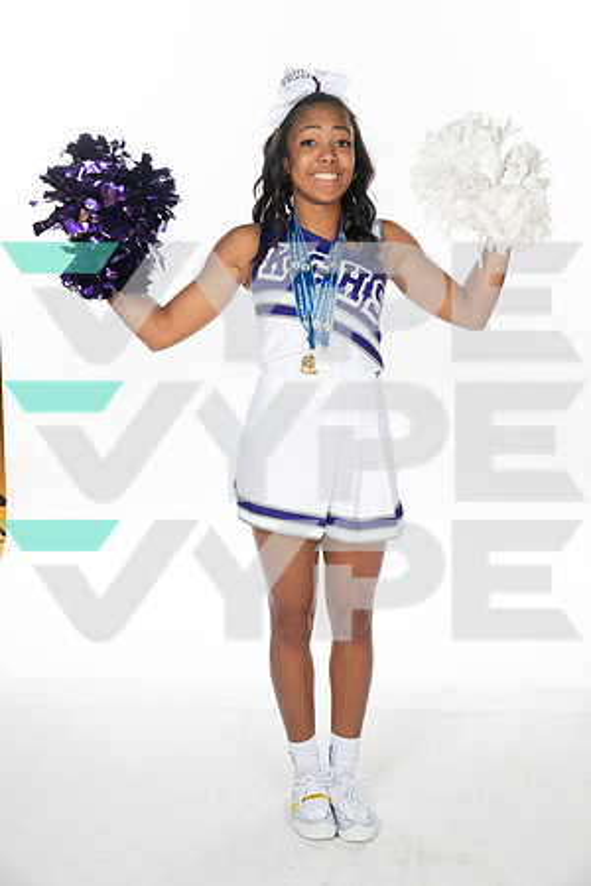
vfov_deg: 36.2
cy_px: 443
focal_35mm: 55
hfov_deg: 24.6
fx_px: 1354
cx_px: 296
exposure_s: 1/320
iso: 800
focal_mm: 55
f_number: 7.1
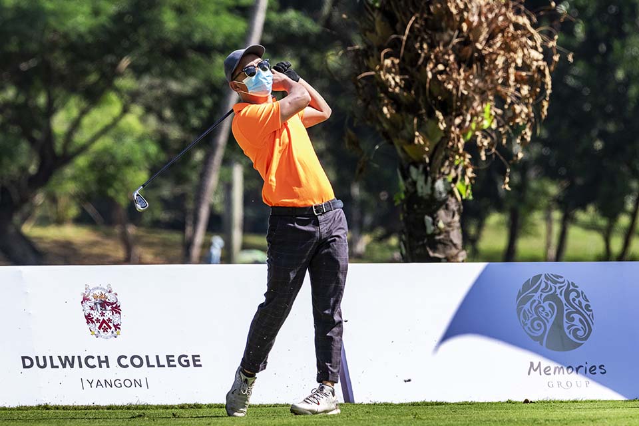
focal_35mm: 400
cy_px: 213
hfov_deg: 5.2
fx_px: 7099
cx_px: 320
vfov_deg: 3.4
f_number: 8
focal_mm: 400
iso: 1000
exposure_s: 1/1600
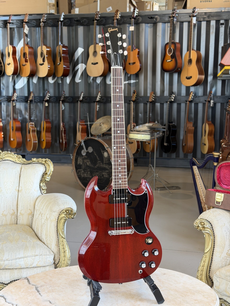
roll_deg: -0.4
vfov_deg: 39.7
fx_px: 425
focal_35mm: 48
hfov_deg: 30.3
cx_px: 115
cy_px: 153
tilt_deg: -8.7
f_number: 1.78
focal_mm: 6.76
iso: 160
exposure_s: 1/60
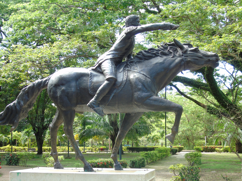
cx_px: 121
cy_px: 90
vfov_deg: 27.0
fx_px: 378
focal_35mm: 54
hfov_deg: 35.5
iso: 80
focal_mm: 9.6
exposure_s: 1/60
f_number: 4.3
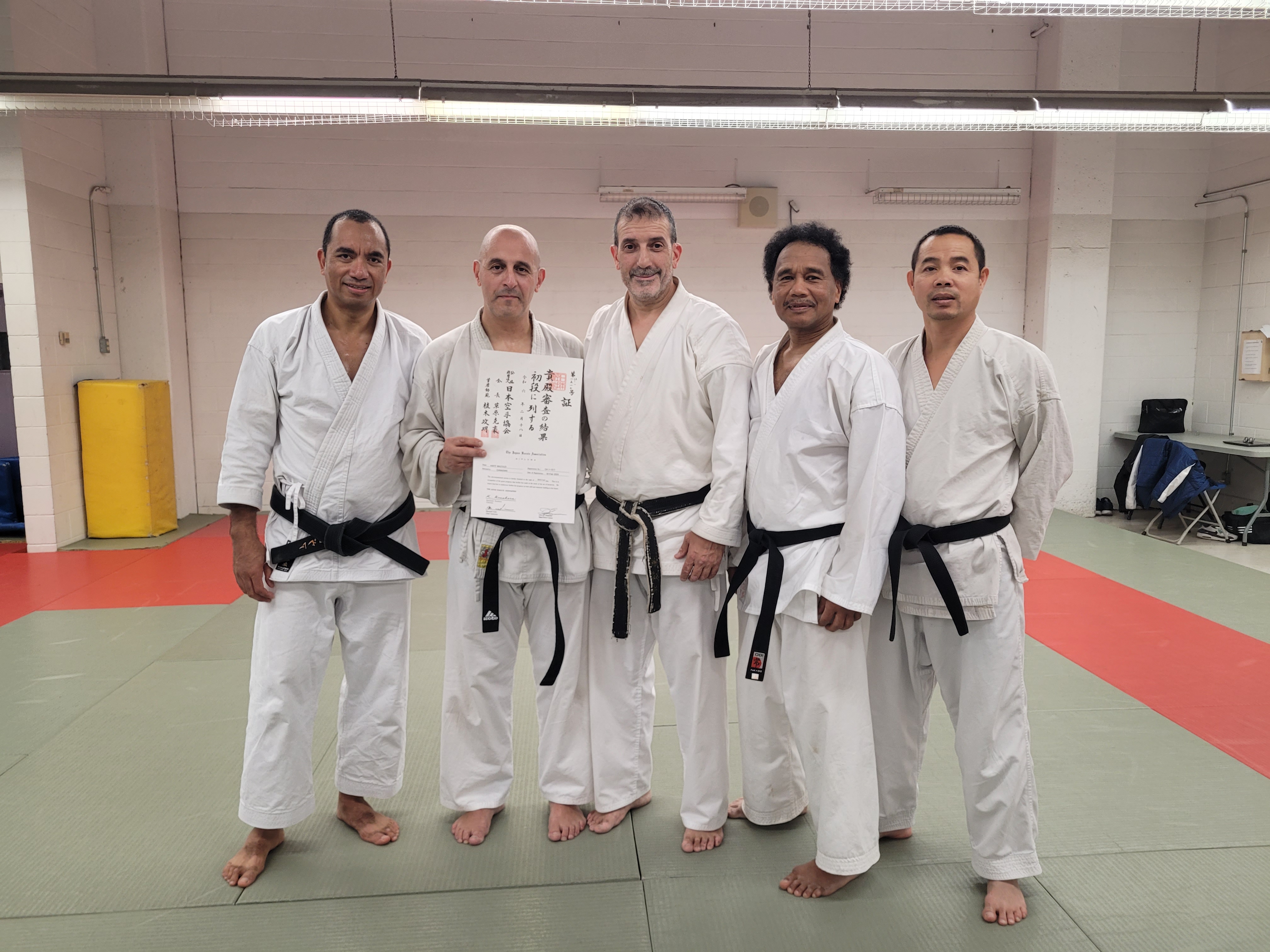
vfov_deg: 53.1
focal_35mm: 26
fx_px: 954
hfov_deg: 67.3
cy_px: 476
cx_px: 635
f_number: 1.8
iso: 160
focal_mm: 5.4
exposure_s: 1/120
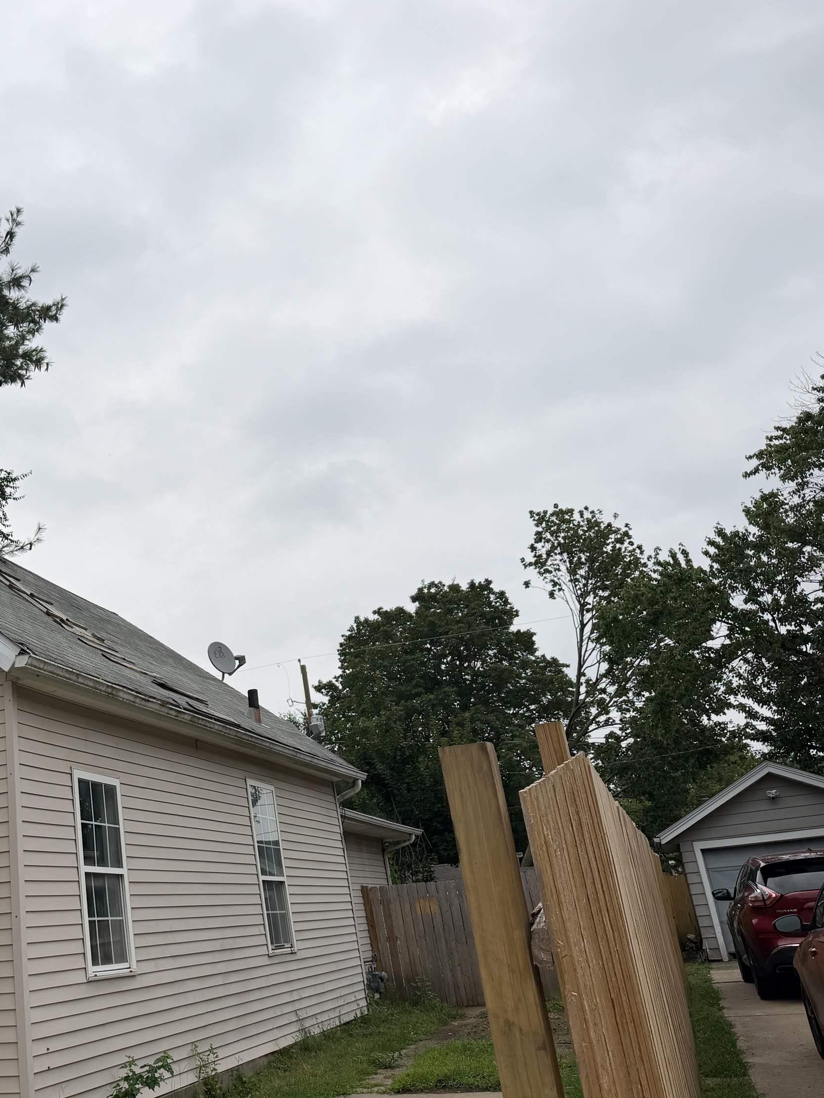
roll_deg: +5.0
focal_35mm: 33
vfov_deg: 55.3
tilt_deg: +18.7
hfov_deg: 40.0
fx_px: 1047
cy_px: 557
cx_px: 96
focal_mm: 6.76
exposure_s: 1/1770
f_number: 1.78
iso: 80
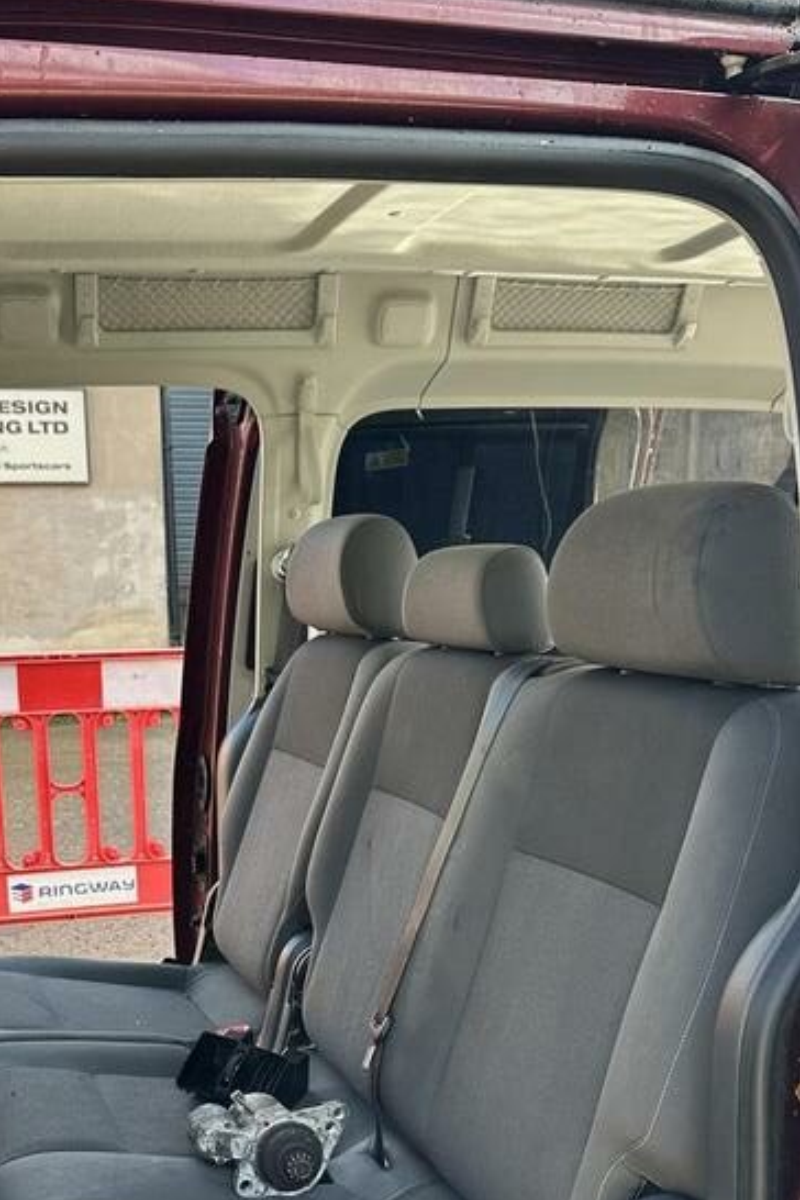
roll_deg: +0.7
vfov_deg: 46.1
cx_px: 275
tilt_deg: -14.8
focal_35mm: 41
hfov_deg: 32.4
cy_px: 870
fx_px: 1367
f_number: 1.78
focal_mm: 6.86
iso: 64
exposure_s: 1/221
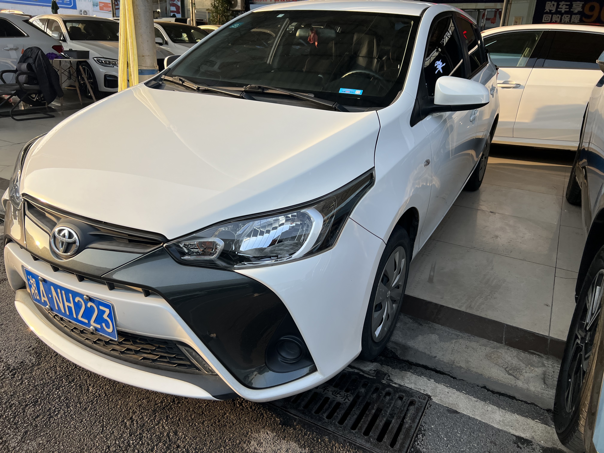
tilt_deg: -22.1
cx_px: 302
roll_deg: -2.2
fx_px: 454
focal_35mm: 26
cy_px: 226
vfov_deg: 53.1
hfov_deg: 67.3
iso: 50
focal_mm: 5.7
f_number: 1.5
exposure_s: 1/1112
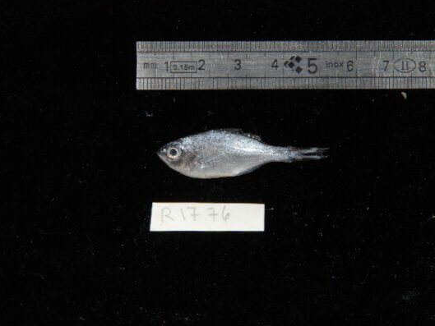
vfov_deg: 10.7
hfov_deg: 14.2
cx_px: 227
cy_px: 163
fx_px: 1741
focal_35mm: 139
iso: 200
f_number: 22
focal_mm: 85
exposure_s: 1/60
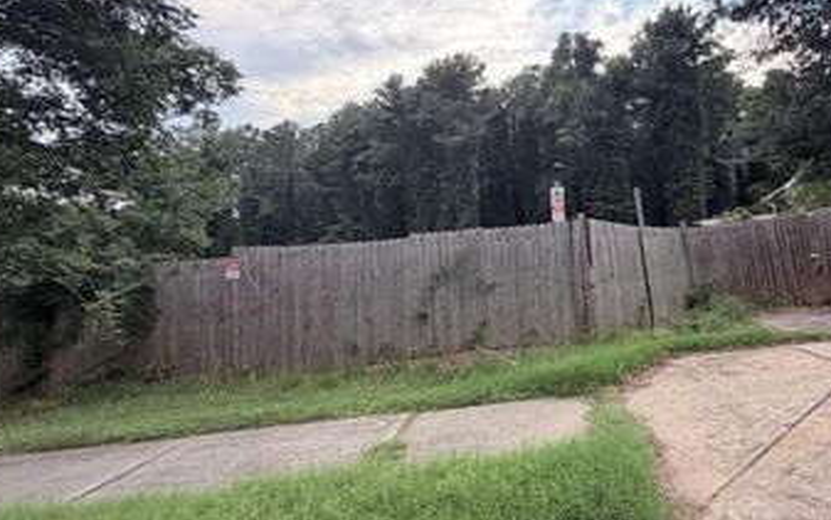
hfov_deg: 77.6
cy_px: 216
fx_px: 498
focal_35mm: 22
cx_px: 540
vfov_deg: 54.8
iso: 64
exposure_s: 1/490
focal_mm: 2.22
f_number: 2.2
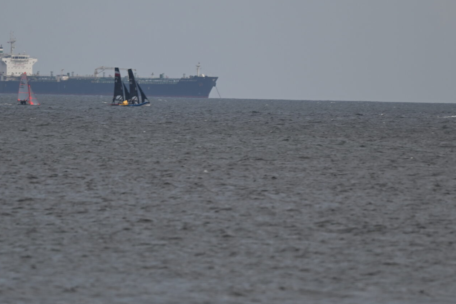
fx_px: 15380
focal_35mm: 1214
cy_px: 83
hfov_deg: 1.7
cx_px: 169
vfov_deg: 1.1
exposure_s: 1/640
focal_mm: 600
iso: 100
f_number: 6.3
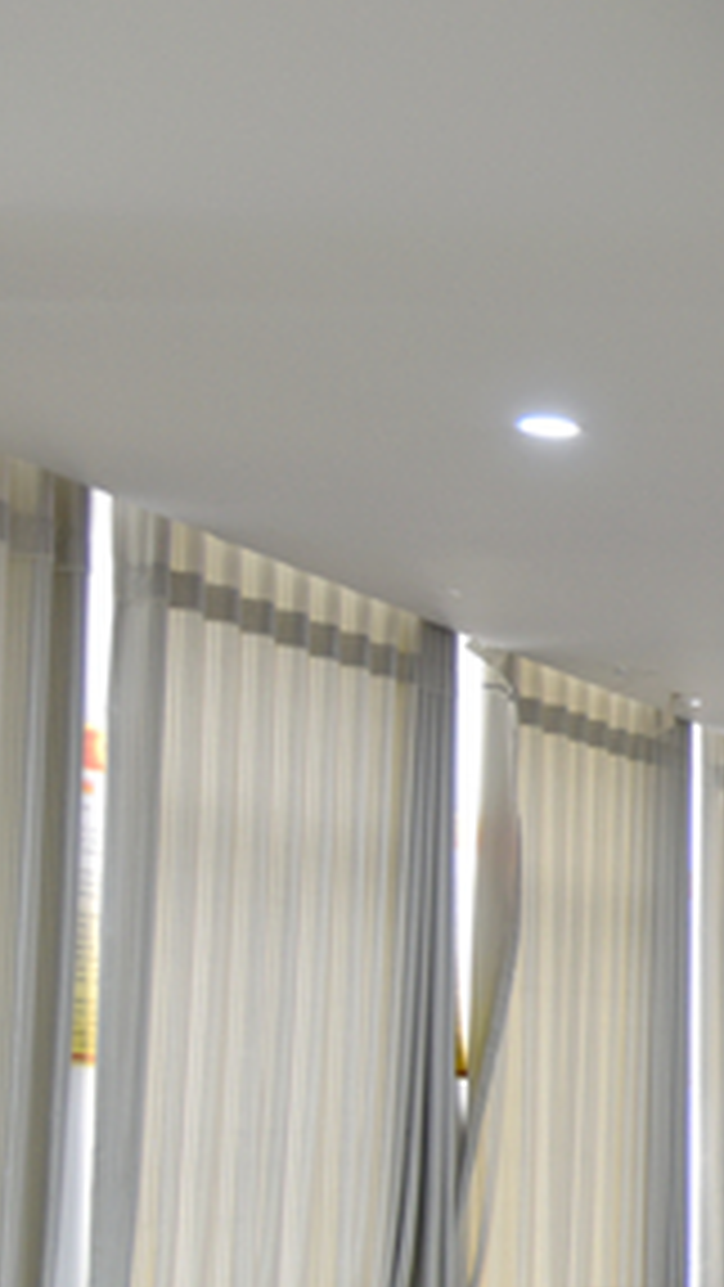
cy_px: 1062
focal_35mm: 91
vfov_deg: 23.0
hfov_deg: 11.2
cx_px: 1718
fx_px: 3104
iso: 500
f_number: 4
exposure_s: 1/60
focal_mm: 31
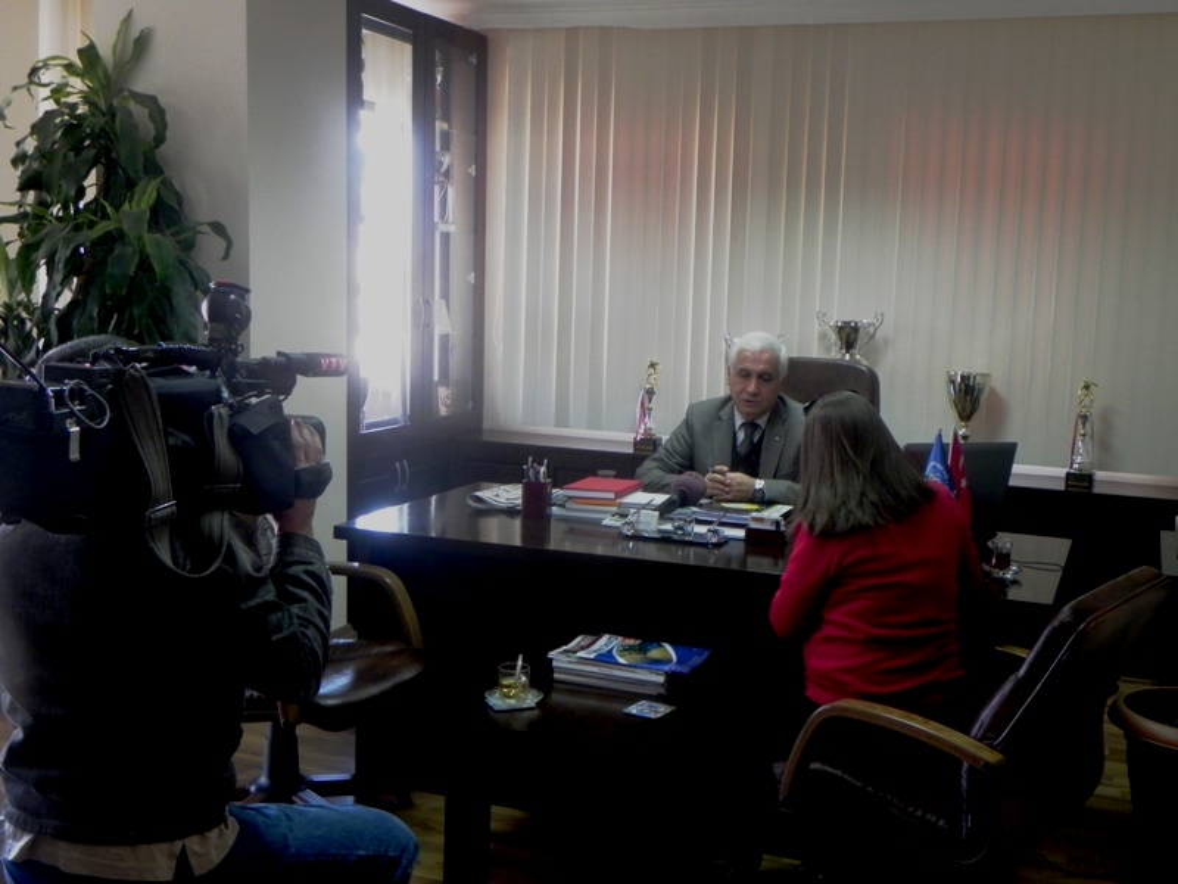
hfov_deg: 45.8
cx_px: 589
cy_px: 442
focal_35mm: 41
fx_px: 1395
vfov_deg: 35.1
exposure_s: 1/30
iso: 370
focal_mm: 7.3
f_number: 3.2
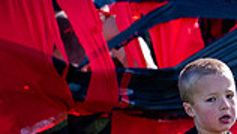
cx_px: 380
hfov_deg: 1.9
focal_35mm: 1144
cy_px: 151
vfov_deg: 1.1
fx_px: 7192
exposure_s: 1/1600
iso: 160
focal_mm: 165
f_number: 2.8
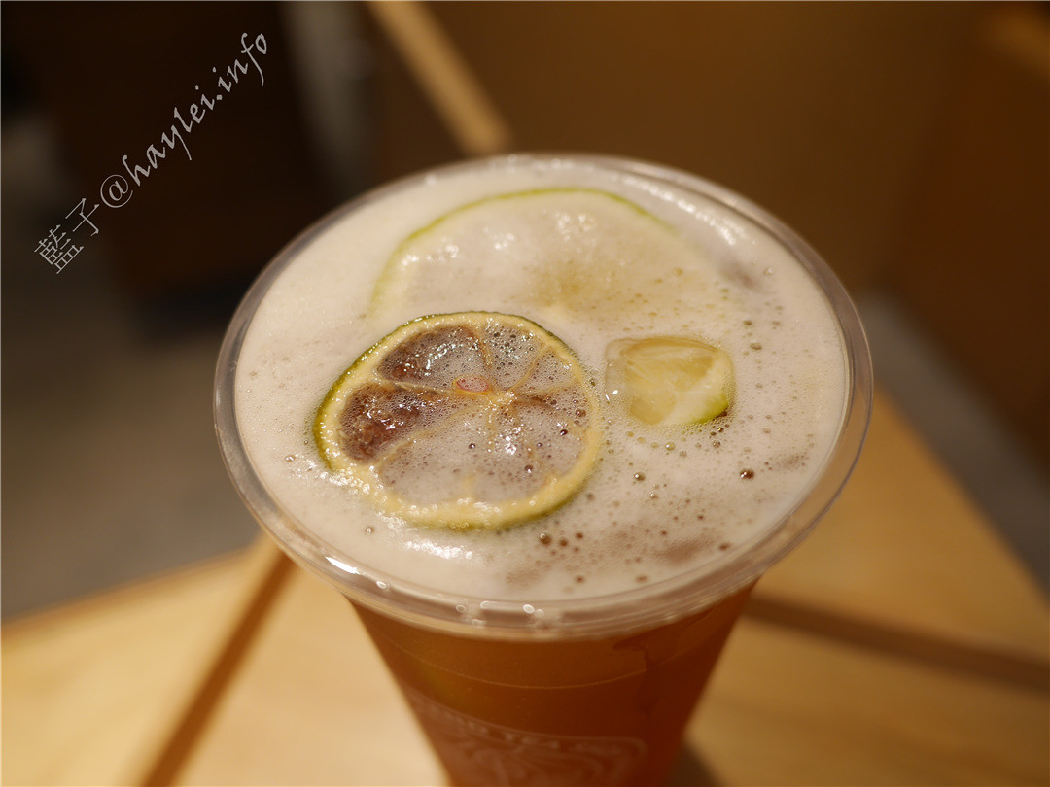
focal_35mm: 30
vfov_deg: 46.8
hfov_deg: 60.0
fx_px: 910
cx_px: 525
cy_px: 394
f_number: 2.5
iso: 200
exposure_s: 1/200
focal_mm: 15
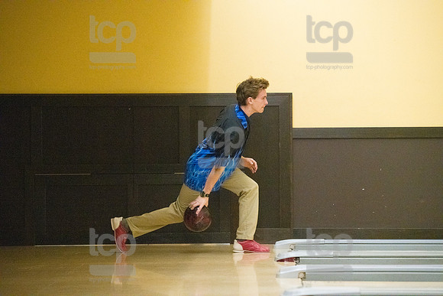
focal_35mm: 150
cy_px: 148
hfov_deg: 13.7
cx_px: 222
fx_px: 1846
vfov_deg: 9.2
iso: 10000
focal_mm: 150
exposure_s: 1/1000
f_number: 4.5
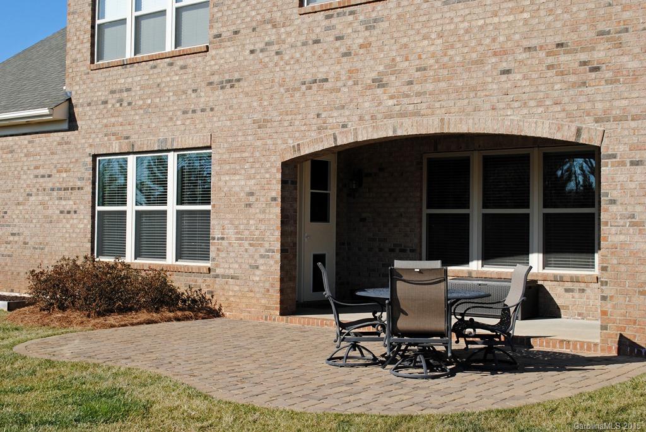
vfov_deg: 28.1
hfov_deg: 41.1
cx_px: 323
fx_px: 862
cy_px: 216
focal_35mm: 48
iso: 100
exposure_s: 1/250
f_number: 8
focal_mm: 32
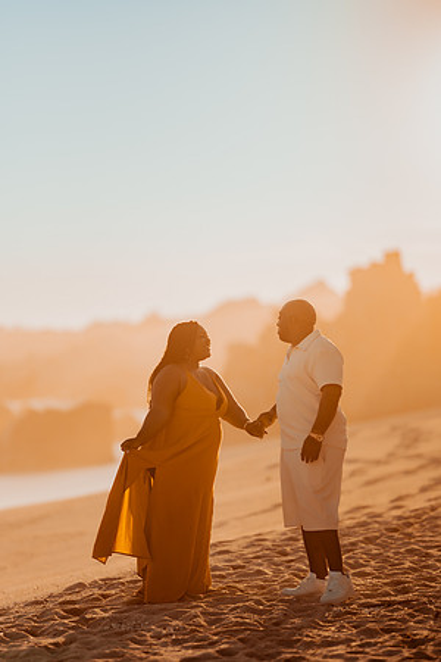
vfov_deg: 15.2
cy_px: 331
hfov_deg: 10.2
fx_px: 2480
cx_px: 220
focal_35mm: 135
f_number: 1.8
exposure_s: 1/8000
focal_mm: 135
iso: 100
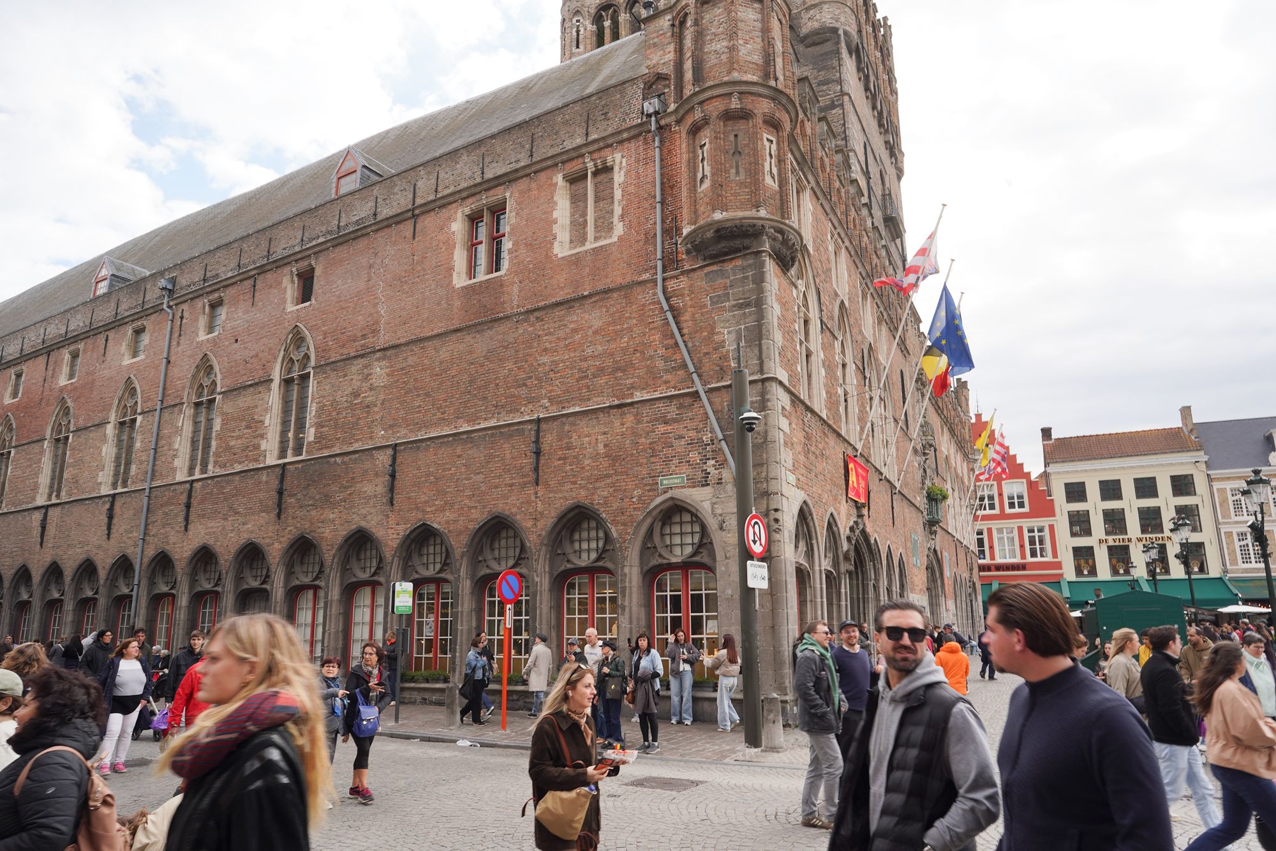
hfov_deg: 73.7
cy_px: 426
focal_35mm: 24
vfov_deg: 53.1
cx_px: 638
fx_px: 851
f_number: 10
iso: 100
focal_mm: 24
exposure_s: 1/100
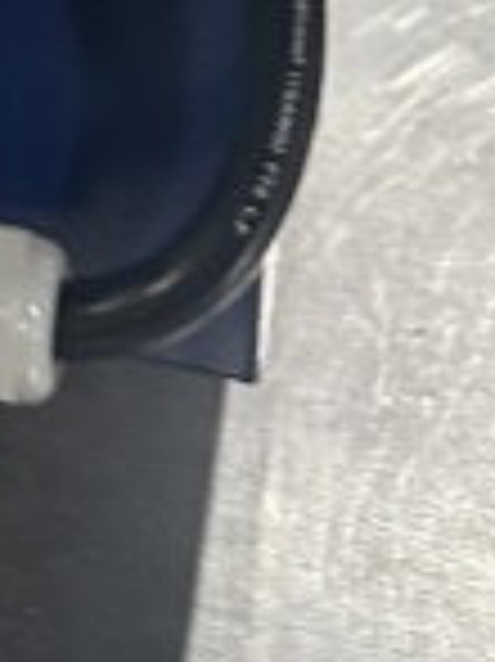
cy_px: -840
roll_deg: +0.9
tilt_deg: -12.9
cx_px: -554
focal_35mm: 133
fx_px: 2540
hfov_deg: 10.1
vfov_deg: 12.3
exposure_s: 1/60
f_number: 1.78
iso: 320
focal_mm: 6.86
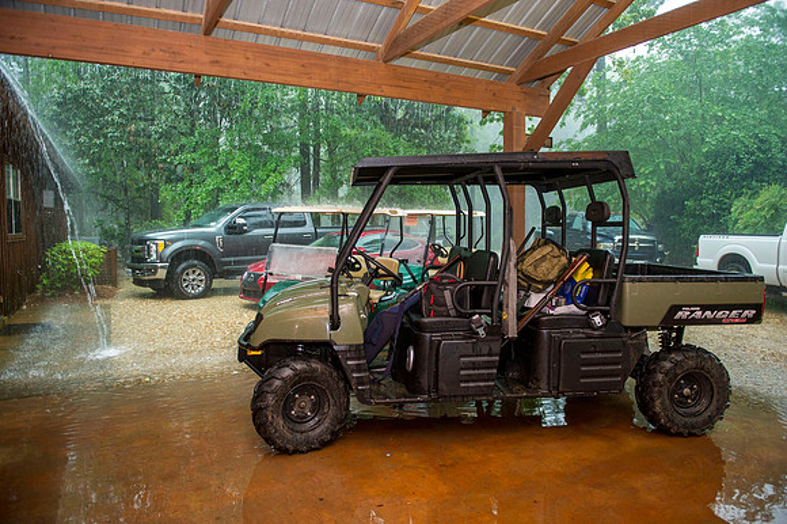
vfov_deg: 53.1
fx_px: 524
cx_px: 394
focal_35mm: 24
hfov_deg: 73.8
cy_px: 262
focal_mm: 24
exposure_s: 1/60
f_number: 2.8
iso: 1600
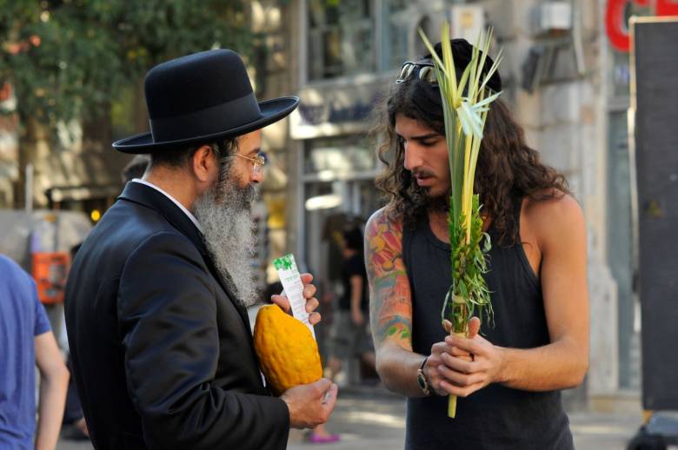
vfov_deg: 36.8
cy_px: 225
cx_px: 339
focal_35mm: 36
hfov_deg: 53.2
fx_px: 677
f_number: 5.6
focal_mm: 24
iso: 360
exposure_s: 1/250
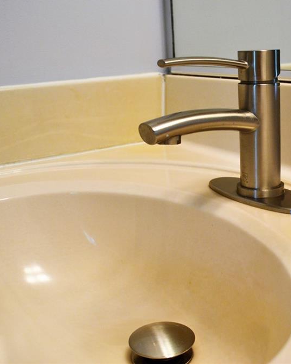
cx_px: 221
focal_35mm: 47
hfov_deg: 31.5
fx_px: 506
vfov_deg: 39.5
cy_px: 181
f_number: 4.5
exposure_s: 1/80
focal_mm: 22
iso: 400
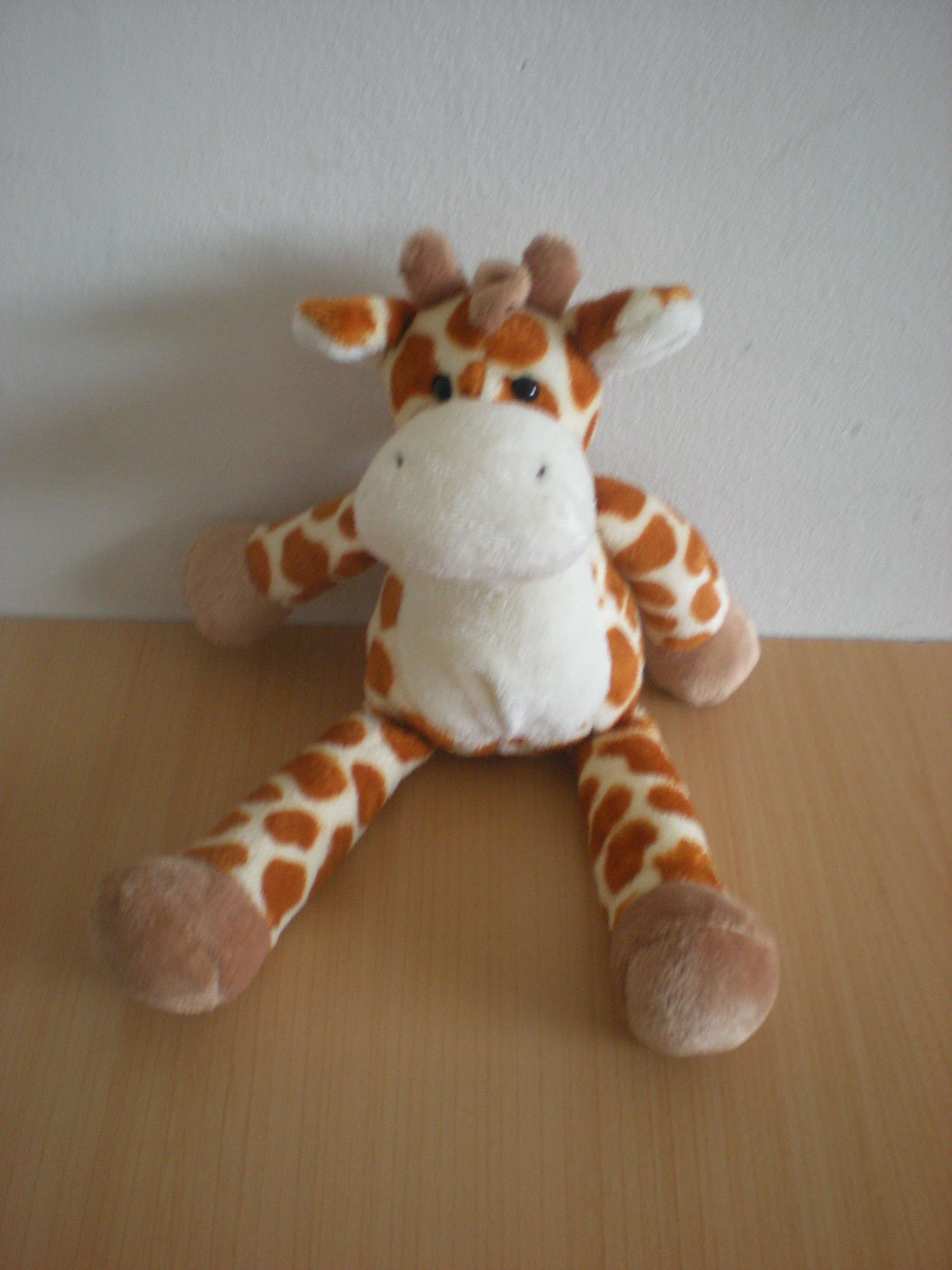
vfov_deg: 49.0
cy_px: 635
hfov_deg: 37.7
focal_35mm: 38
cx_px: 476
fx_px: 1393
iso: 200
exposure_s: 1/15
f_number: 3.1
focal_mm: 6.3
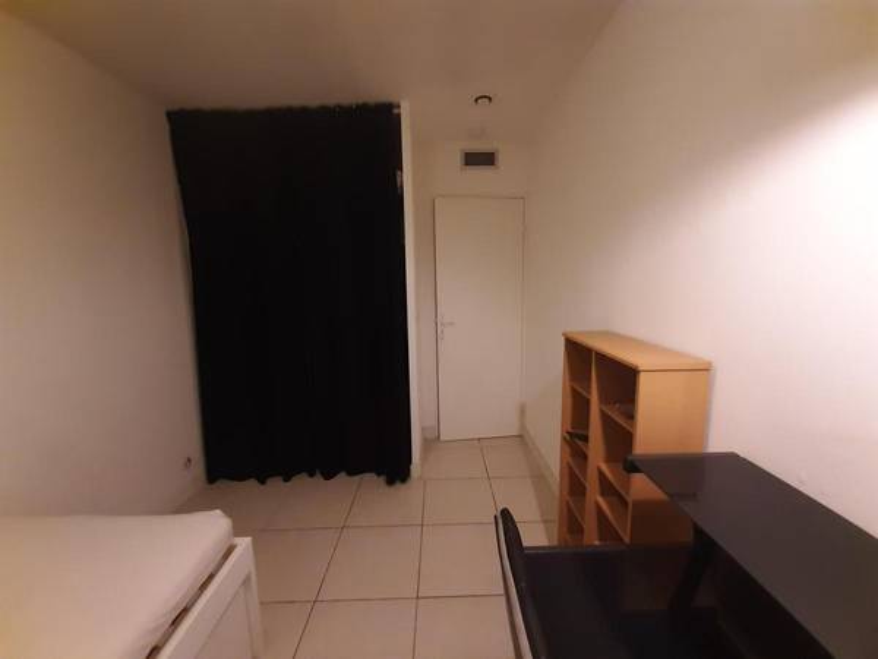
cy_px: 330
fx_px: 330
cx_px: 439
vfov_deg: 89.9
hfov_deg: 106.2
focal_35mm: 13
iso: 320
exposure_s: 1/25
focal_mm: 1.42
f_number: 2.2
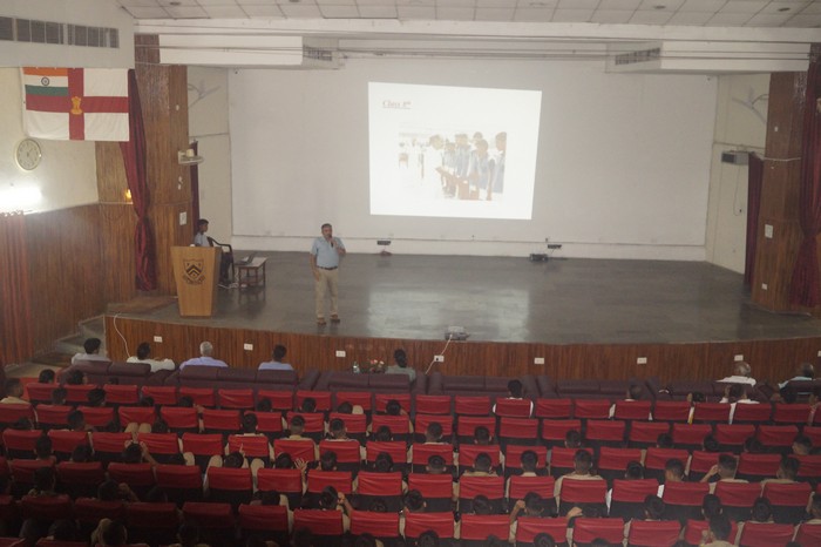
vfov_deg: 34.2
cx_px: 410
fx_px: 889
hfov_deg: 49.6
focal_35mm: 39
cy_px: 274
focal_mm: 26
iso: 2000
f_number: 4
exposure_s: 1/60
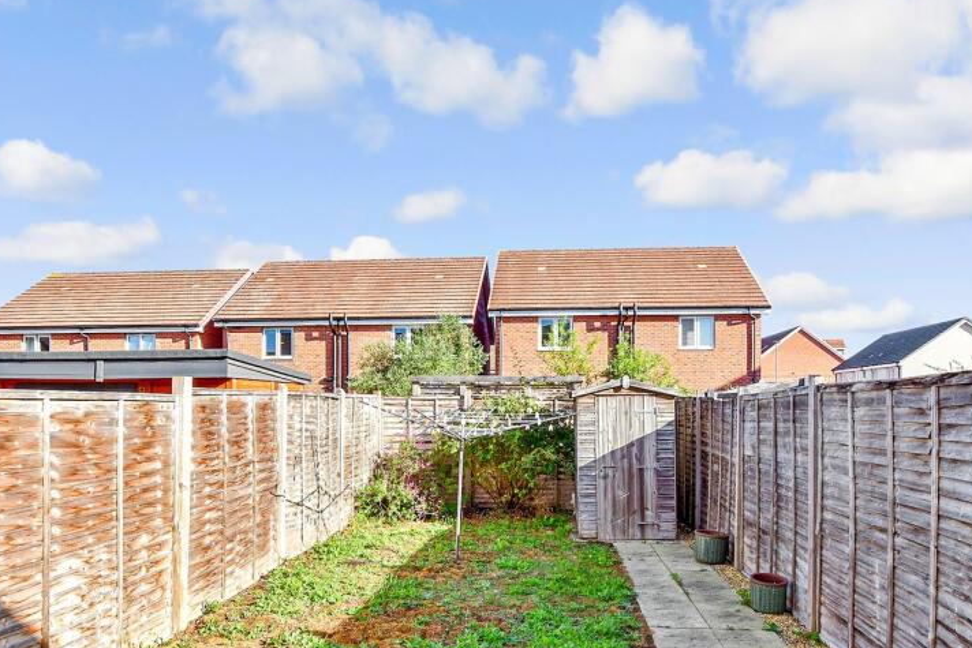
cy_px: 406
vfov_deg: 54.5
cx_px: 511
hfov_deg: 76.0
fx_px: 621
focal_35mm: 23
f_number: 8
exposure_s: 1/250
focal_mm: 11
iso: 320
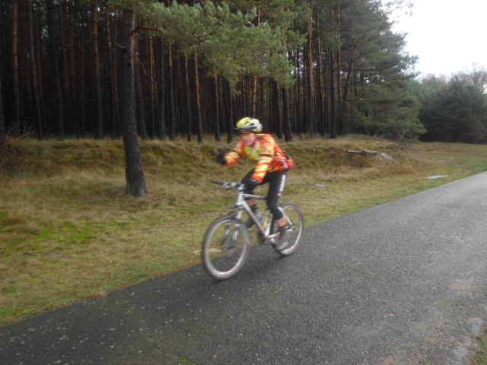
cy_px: 182
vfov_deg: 49.7
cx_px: 244
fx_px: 394
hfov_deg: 63.4
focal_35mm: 28
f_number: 2.6
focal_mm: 4.65
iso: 100
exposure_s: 1/125
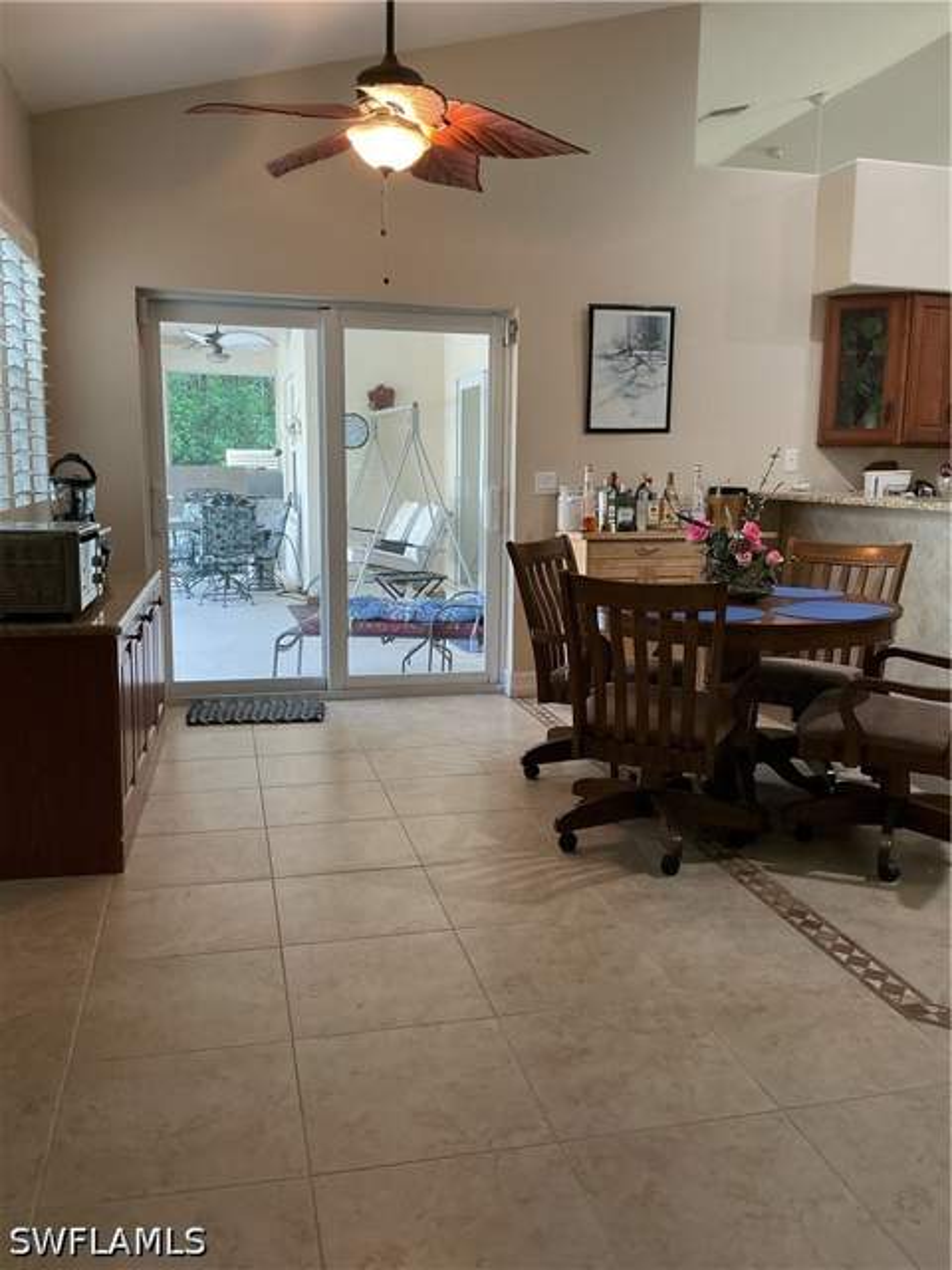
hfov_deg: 48.2
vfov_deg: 61.7
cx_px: 476
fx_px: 1063
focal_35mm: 29
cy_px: 635
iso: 100
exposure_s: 1/60
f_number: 1.8
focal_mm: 3
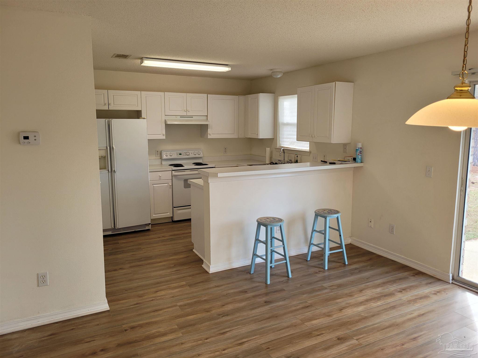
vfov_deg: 53.1
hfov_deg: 67.3
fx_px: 359
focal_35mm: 26
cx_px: 239
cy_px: 179
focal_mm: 5.4
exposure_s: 1/120
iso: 100
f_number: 1.8
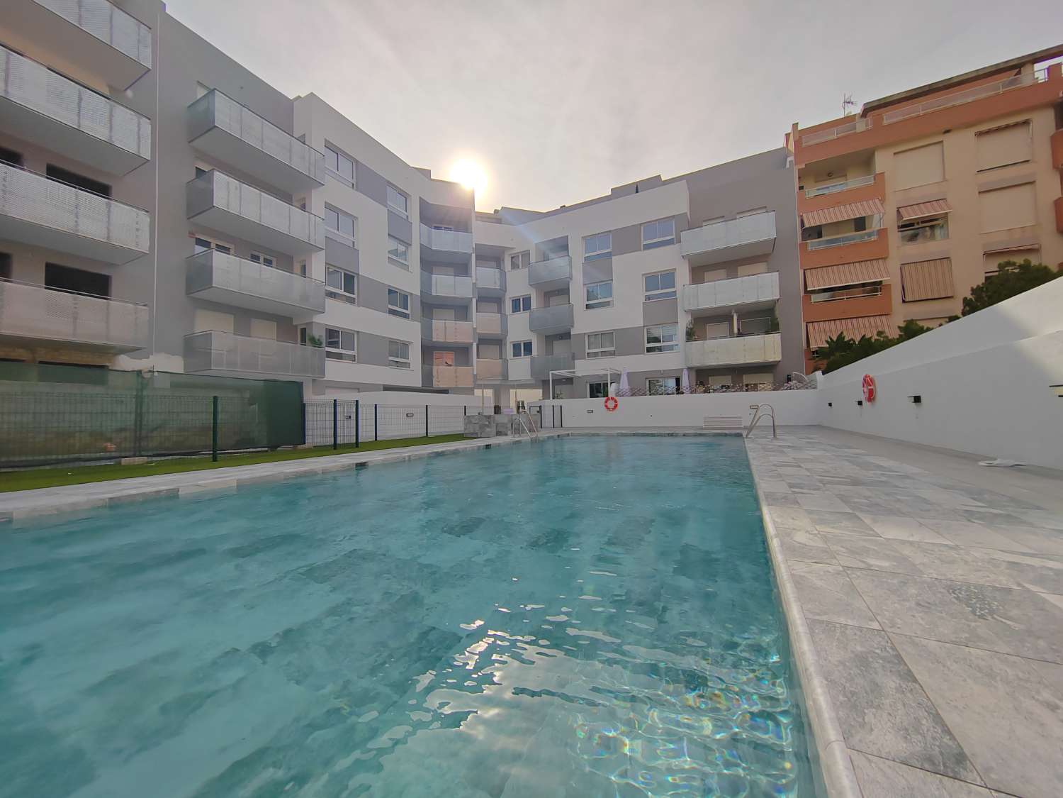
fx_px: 399
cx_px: 532
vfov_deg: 89.9
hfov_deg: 106.2
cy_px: 399
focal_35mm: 13
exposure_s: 1/2300
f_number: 2.2
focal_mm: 2.16
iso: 100
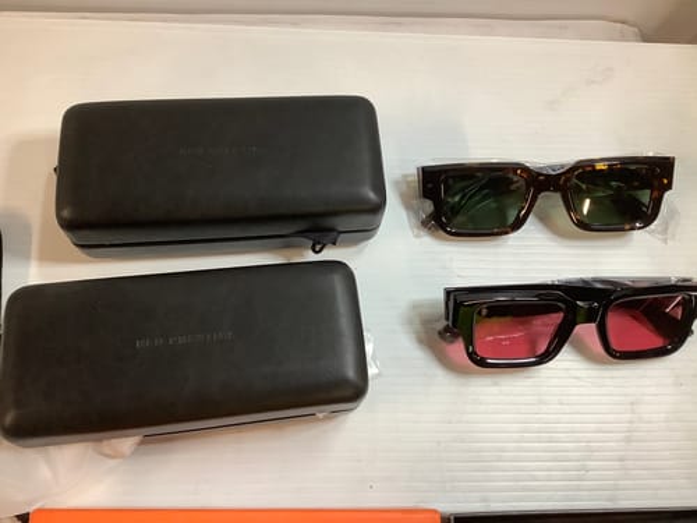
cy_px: 262
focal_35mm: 31
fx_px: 624
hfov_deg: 58.4
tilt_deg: -69.5
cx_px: 348
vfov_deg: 45.4
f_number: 2.4
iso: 160
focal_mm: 3.3
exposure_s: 1/50
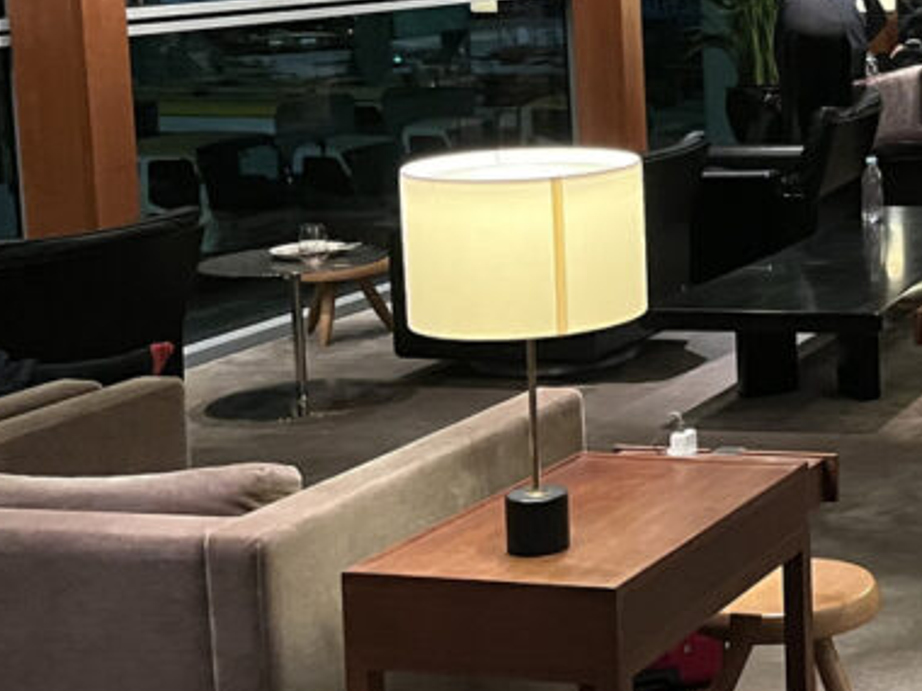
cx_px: 1271
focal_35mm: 78
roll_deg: +0.3
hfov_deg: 21.9
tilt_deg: -7.9
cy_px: 115
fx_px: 2078
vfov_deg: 18.7
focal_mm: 5.1
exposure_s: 1/33
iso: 500
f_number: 1.6
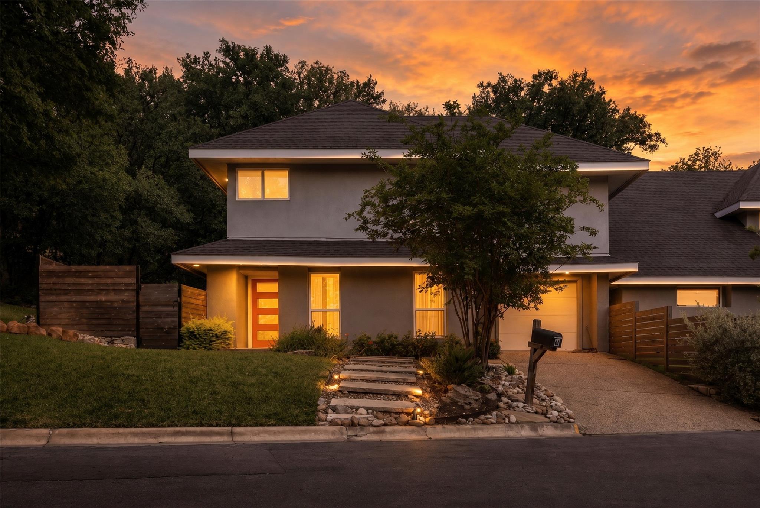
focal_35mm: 18
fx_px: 380
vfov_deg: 67.4
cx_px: 380
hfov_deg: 90.0
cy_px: 254
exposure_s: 1.3
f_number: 8
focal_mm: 18
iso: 200
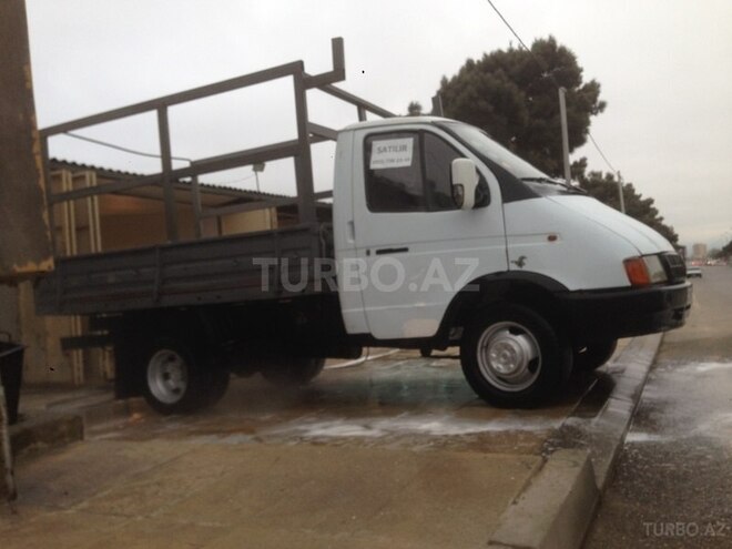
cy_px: 274
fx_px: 698
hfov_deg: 55.4
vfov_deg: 42.9
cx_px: 366
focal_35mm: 33
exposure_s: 1/60
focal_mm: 4.12
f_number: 2.4
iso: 50
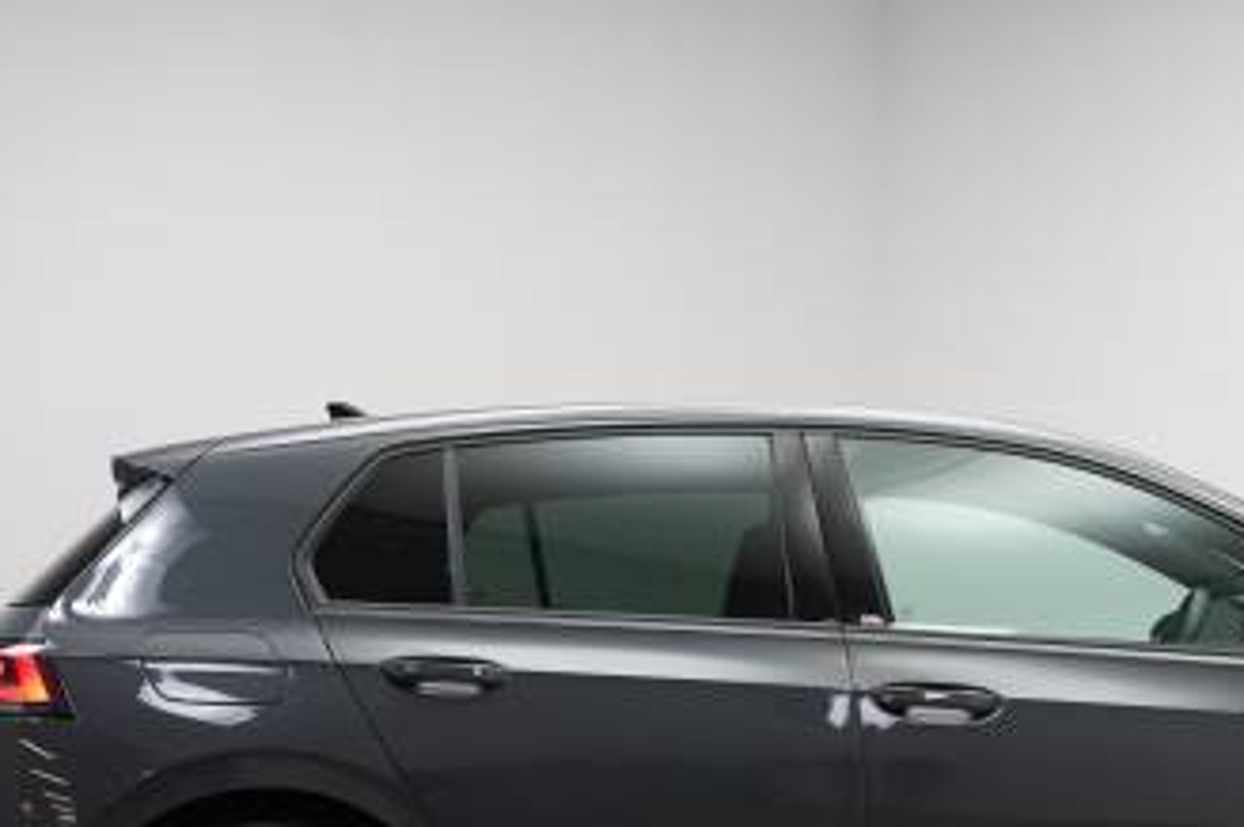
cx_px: 986
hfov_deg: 23.8
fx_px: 2913
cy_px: 694
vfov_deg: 16.0
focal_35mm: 84
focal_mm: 43.2
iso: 1600
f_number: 4
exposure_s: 1/160
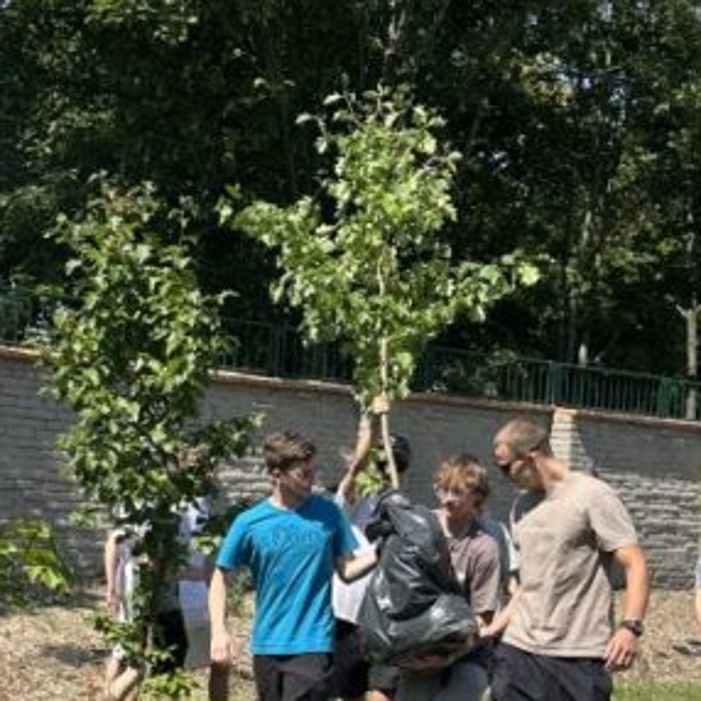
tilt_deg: -2.6
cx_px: 252
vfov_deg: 22.5
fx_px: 1741
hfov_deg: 22.7
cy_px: 537
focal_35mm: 76
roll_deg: -1.5
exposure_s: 1/2732
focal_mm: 6.86
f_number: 1.78
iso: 80
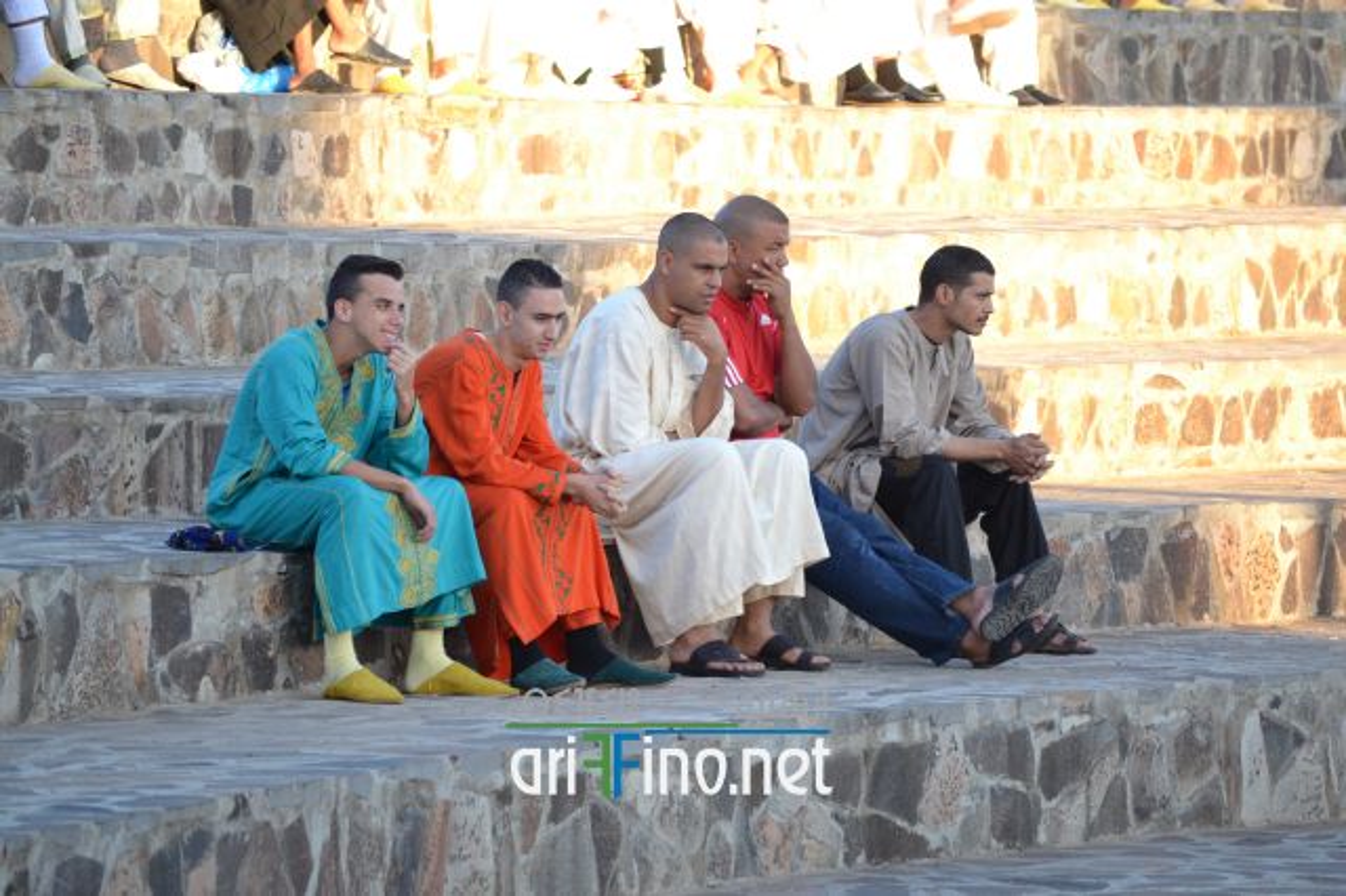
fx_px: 11210
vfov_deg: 4.6
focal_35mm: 300
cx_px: 673
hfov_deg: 6.9
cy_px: 448
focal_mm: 200
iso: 400
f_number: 5.6
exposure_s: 1/400
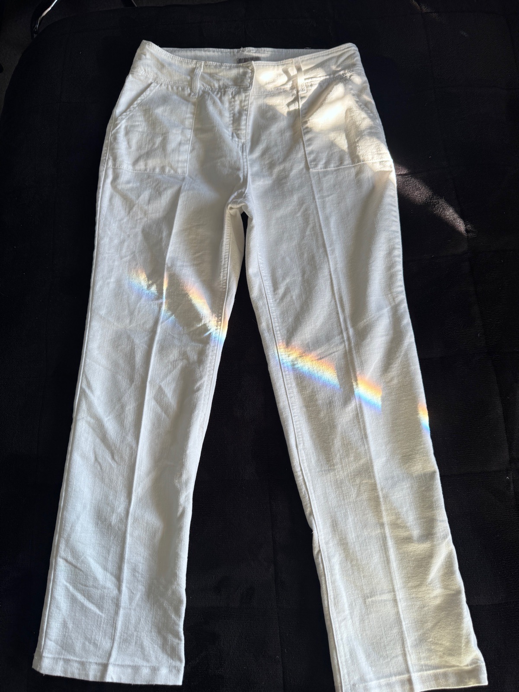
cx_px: 260
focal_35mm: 24
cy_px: 346
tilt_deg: -73.3
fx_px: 480
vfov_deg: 71.6
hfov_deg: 56.8
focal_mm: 6.76
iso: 64
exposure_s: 1/220
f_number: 1.78
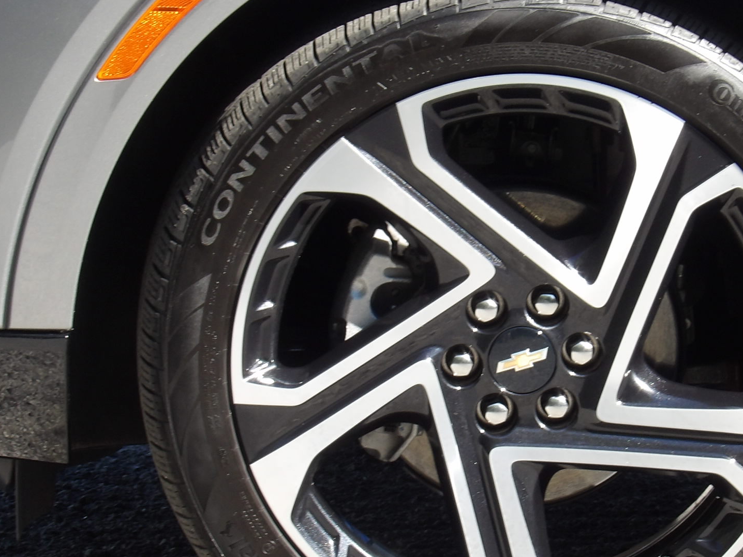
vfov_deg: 4.9
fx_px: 6547
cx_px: 535
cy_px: 304
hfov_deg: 6.5
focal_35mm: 305
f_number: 5.3
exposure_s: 1/108
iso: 100
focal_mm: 30.2
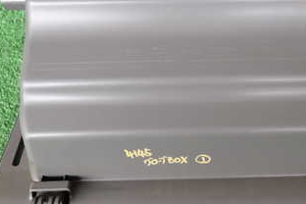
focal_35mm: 50
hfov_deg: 39.5
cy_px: 79
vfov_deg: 26.9
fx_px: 425
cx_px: 178
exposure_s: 1/100
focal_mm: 4.5
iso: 100
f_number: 2
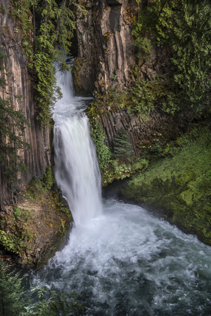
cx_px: 106
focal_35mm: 52
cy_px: 158
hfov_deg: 26.0
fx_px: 457
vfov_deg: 38.2
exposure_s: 1/8
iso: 31
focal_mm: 52
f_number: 10
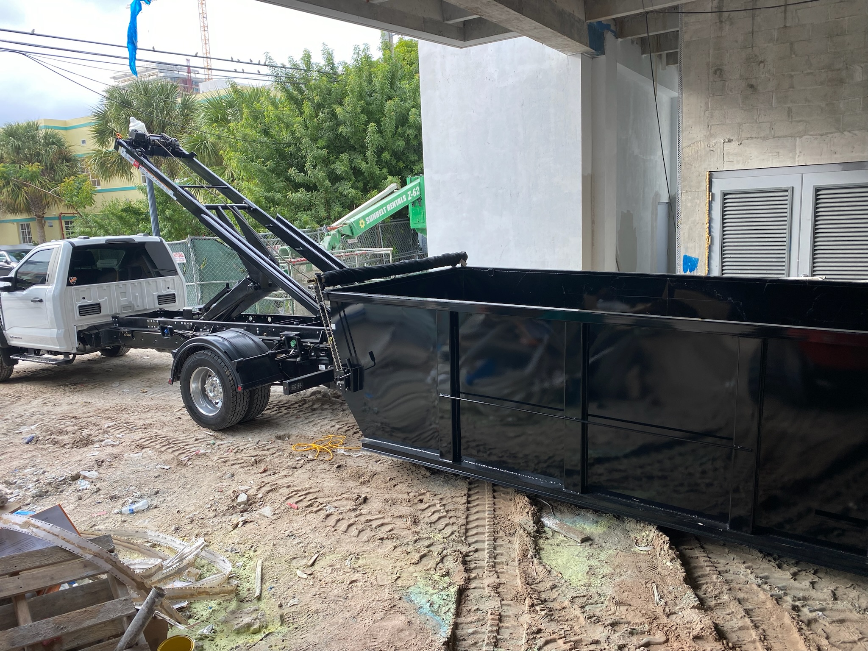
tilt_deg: -8.0
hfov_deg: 67.3
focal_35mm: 26
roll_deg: +2.4
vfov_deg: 53.1
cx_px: 434
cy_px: 326
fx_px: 652
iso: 32
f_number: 1.8
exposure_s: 1/177
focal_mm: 4.25
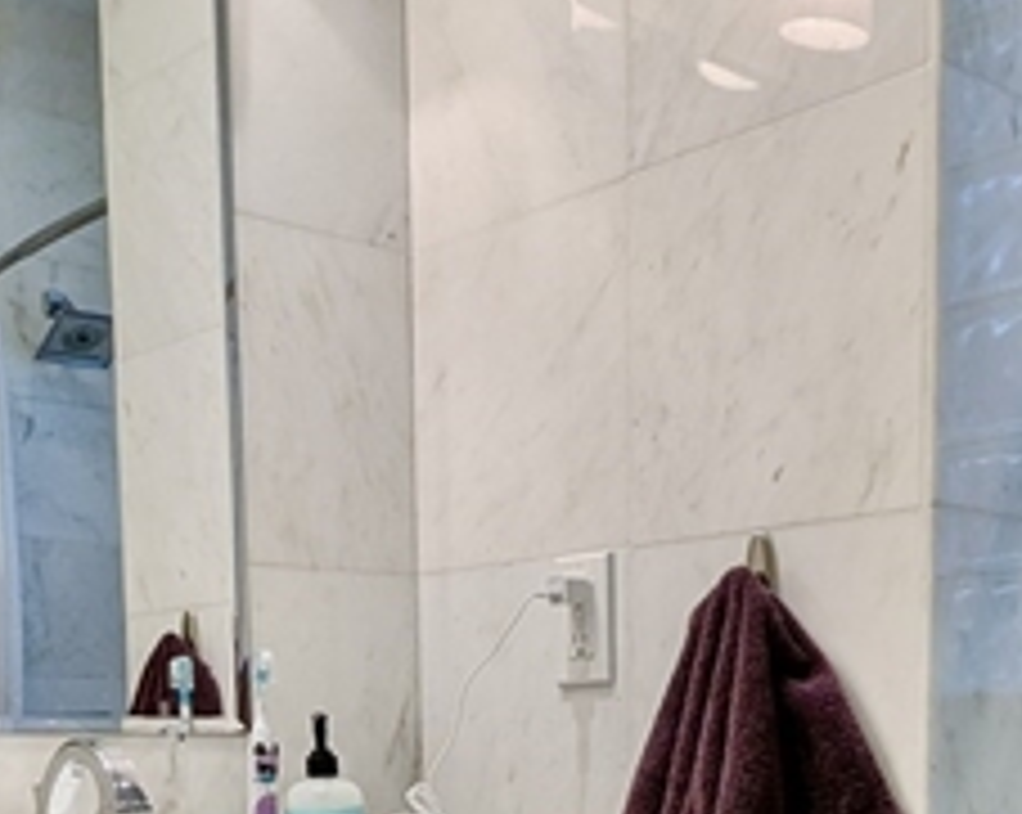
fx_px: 1601
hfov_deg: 35.4
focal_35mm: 53
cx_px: 567
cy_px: 926
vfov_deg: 26.1
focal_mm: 2.35
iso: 41
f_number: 2.2
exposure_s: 1/57.7
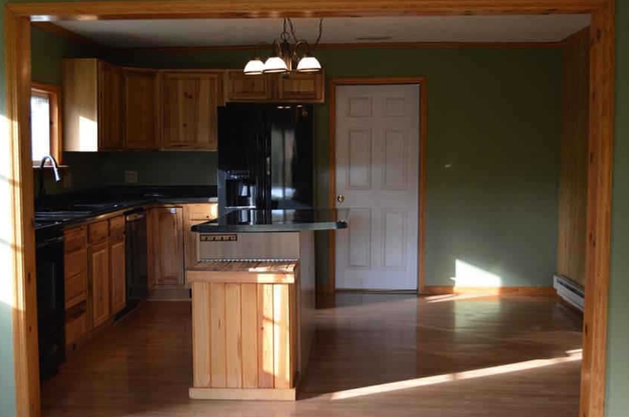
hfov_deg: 44.5
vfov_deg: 30.4
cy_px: 209
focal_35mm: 44
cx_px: 296
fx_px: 768
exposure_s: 1/60
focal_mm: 24
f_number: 4
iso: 400
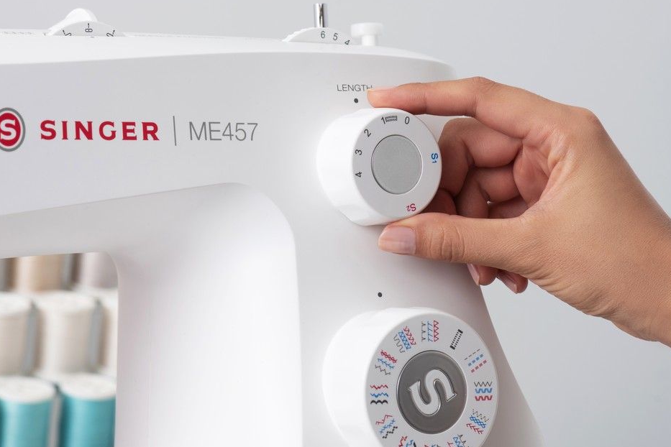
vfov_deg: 10.2
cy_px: 233
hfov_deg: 15.2
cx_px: 255
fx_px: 2516
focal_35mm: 135
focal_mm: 105
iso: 100
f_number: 8
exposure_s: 1/100
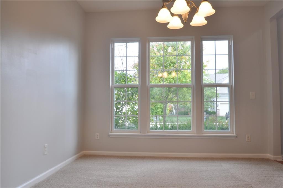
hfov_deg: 64.6
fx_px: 224
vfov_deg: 45.5
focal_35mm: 28
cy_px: 94
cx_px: 142
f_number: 6.3
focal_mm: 19
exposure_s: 1/30
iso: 200
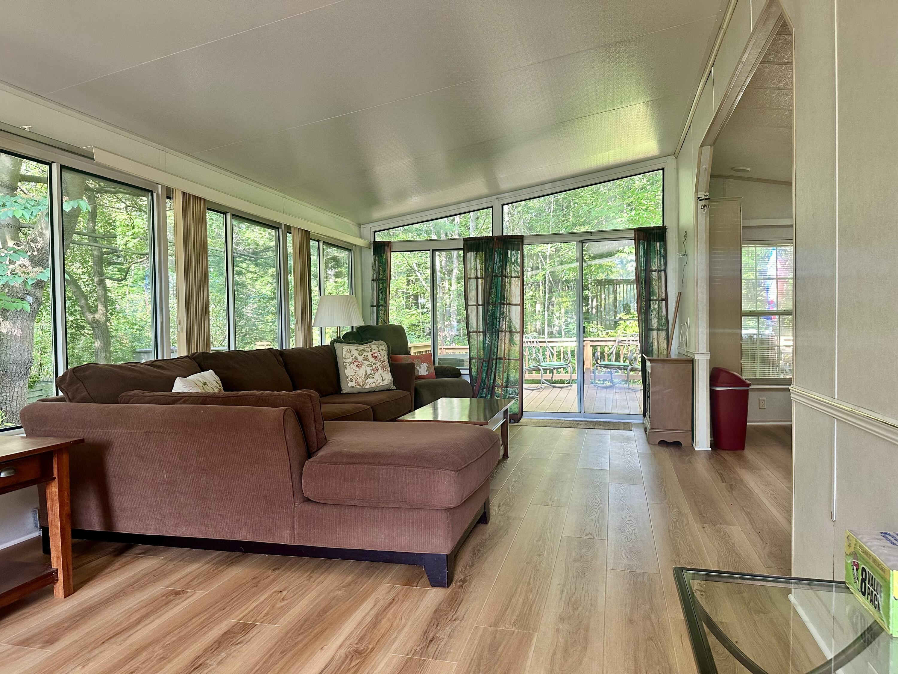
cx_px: 449
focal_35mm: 24
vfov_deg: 56.8
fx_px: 623
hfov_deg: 71.6
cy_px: 337
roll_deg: +0.9
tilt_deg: -1.0
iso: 200
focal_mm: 6.86
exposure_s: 1/121
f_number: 1.78
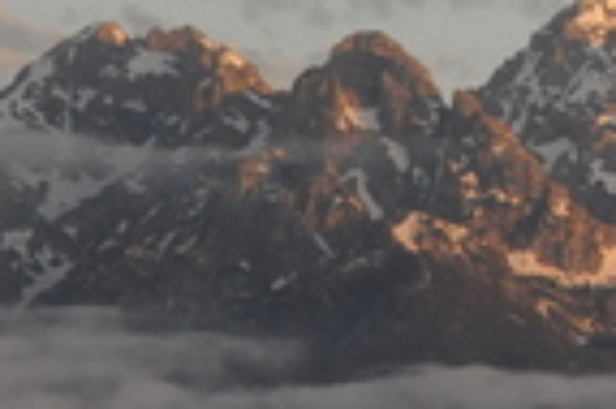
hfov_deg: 6.1
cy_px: -372
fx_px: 5691
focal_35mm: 333
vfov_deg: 4.1
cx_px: 1185
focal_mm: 85
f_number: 13
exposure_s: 1/800
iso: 3200
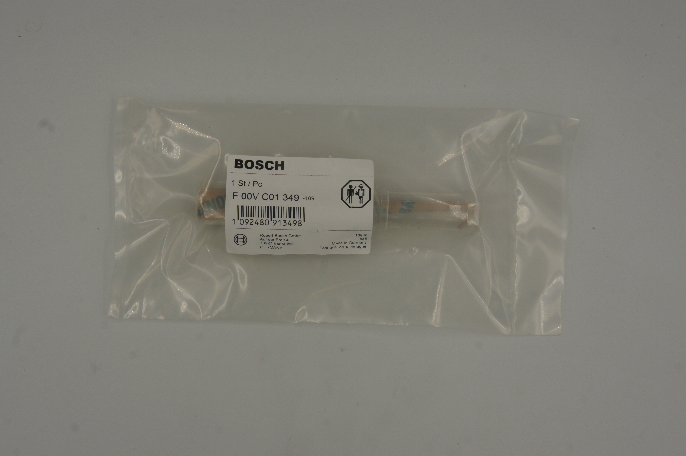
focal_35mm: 52
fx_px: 1000
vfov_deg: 25.7
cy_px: 228
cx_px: 343
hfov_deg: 37.9
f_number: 11
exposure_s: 1/125
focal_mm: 35
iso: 200
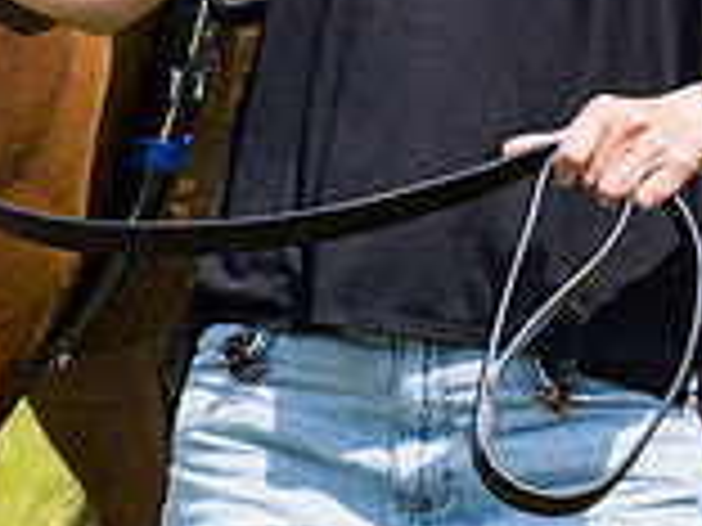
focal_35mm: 619
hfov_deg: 3.2
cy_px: -433
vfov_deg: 2.4
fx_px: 12553
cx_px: 47
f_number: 5
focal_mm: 135
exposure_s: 1/400
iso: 50
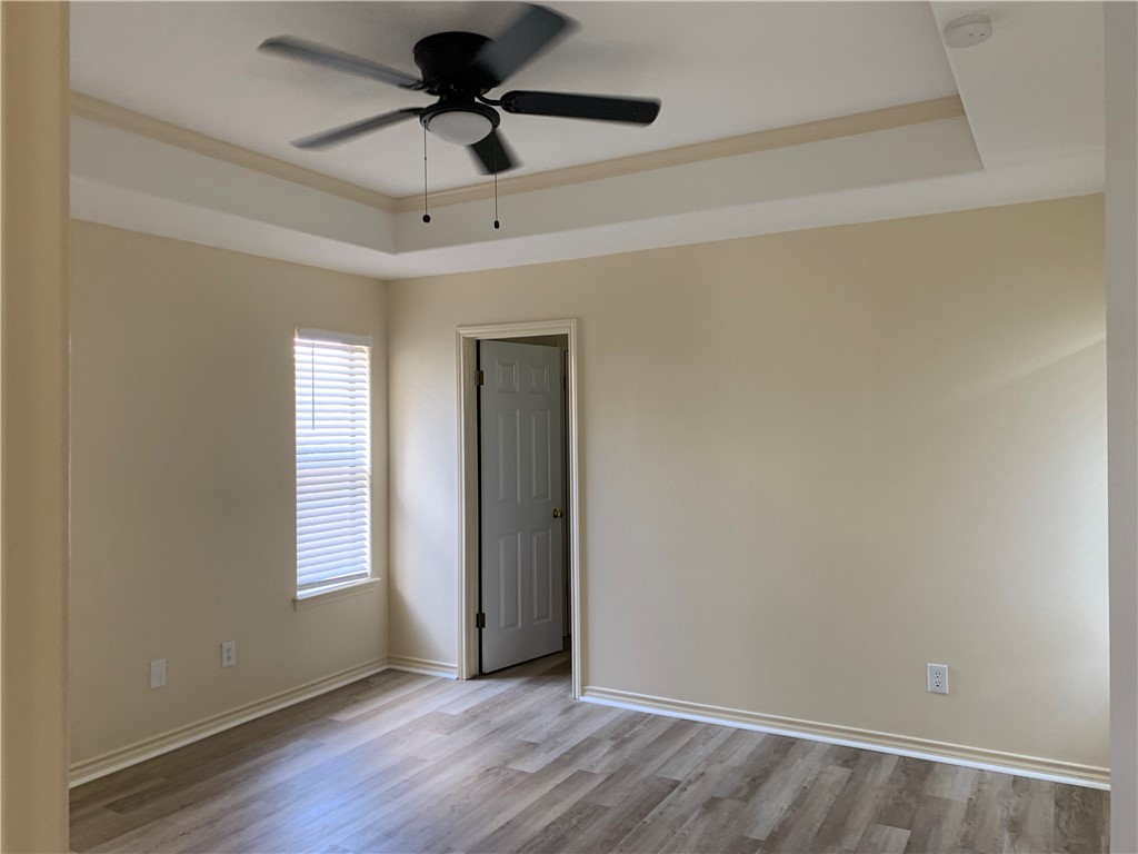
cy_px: 427
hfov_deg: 67.3
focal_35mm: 26
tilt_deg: +0.4
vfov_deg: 53.1
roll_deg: +1.0
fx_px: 855
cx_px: 569
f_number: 1.8
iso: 125
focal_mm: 4.25
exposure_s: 1/60
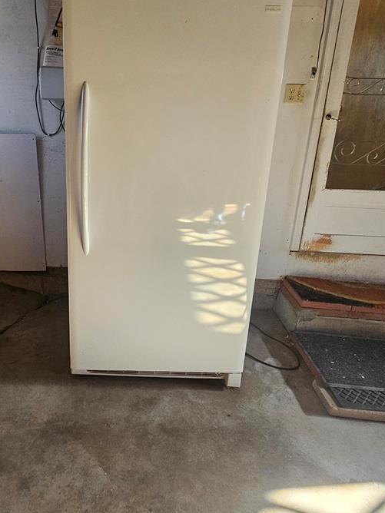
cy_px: 192
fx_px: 311
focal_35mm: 21
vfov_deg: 77.6
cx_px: 126
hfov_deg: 61.8
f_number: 2.2
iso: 320
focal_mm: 2.2
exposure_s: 1/60
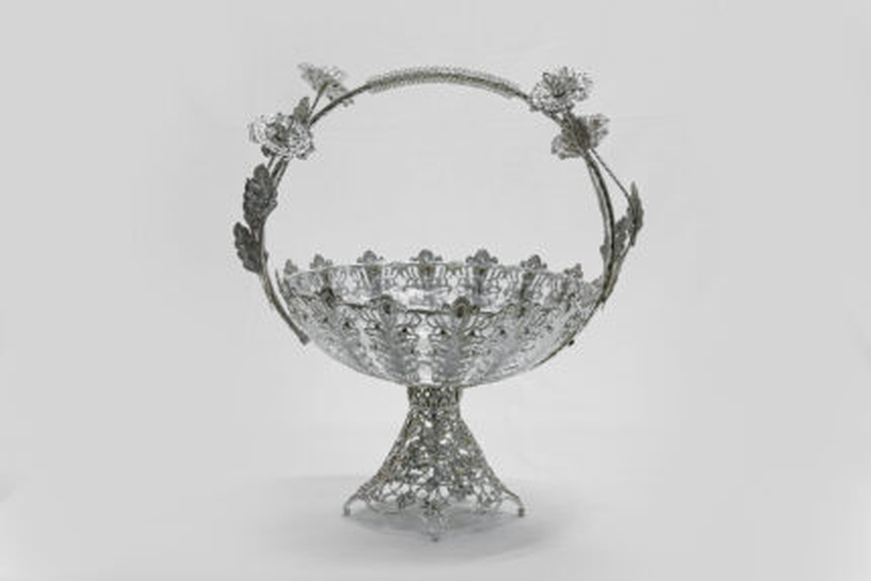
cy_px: 290
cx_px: 436
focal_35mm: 66
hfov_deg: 30.5
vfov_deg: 20.6
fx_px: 1597
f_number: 13
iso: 3200
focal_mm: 66
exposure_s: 1/100
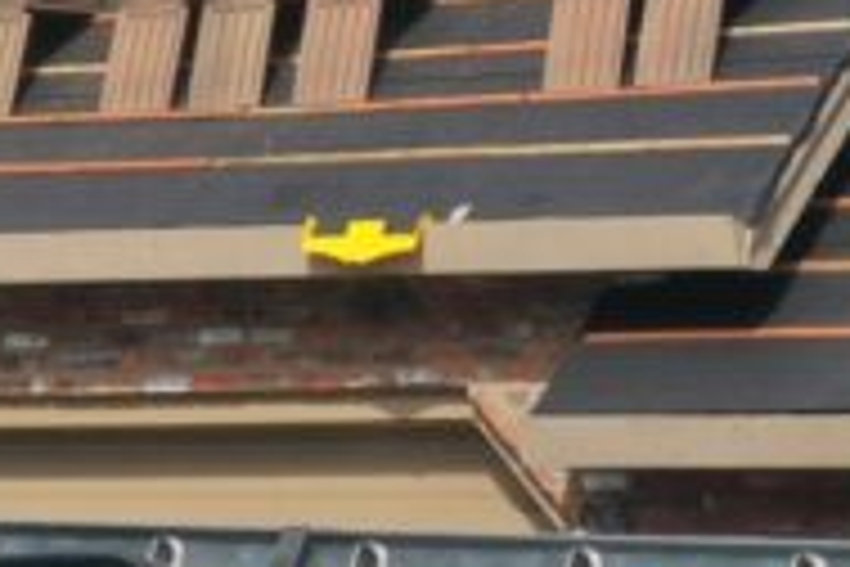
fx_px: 4202
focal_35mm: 178
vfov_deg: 7.7
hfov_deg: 10.9
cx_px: 1453
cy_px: 50
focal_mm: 10.26
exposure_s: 1/500
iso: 100
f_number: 5.6
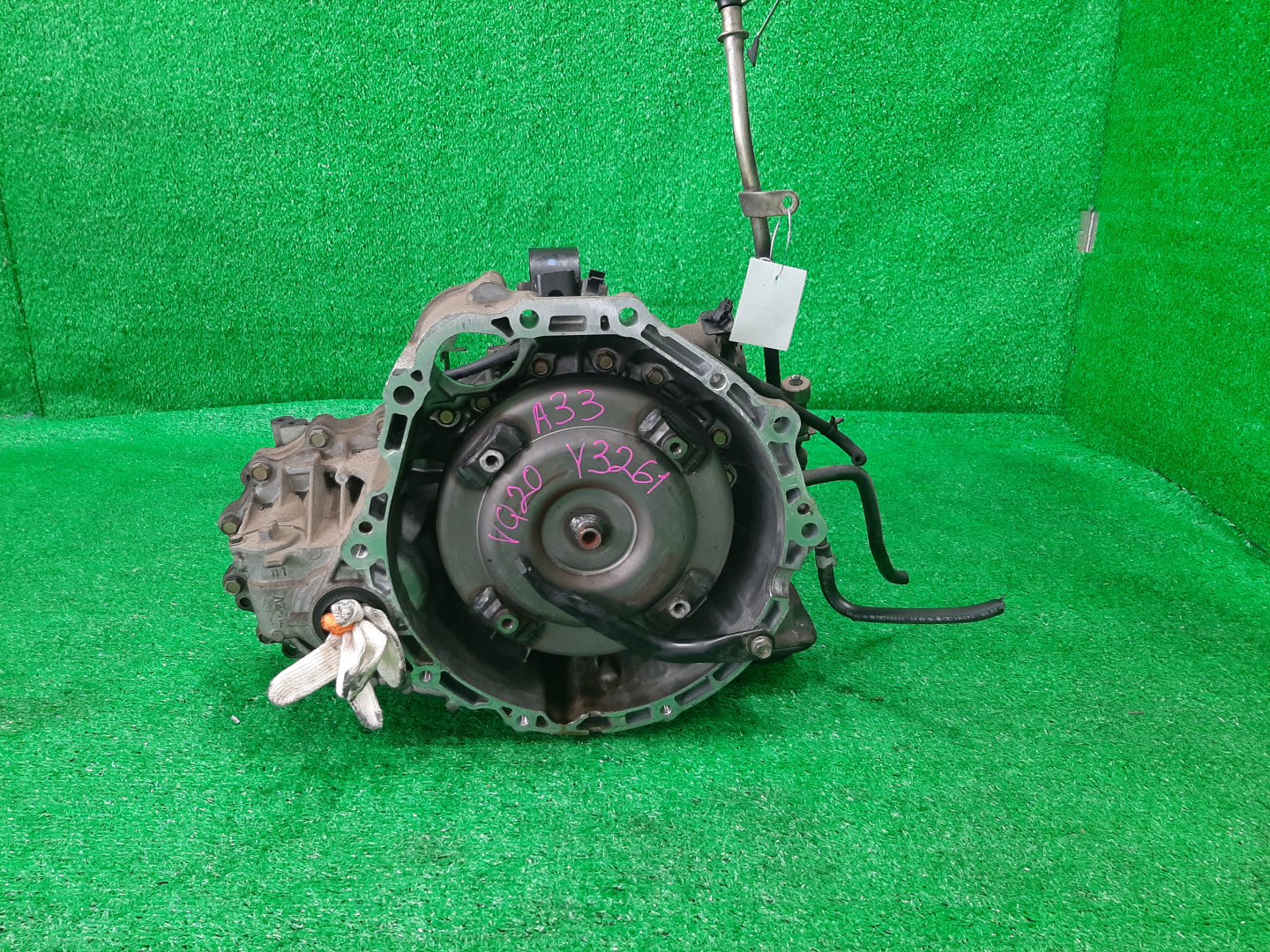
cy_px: 476
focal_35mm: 26
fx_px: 954
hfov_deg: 67.3
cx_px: 635
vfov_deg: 53.1
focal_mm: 3.93
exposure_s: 1/50
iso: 127
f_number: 1.7
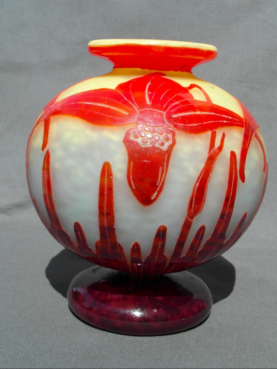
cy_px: 184
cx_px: 138
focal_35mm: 53
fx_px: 565
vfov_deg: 36.2
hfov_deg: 27.5
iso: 80
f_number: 6
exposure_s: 1/250
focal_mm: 8.7
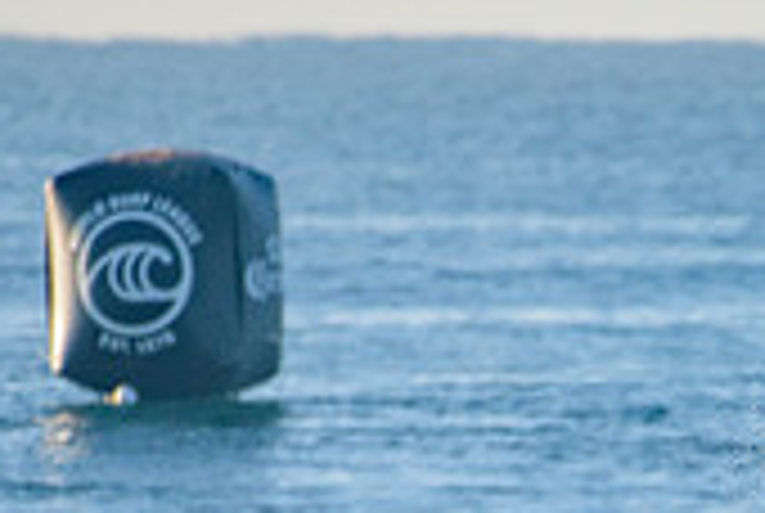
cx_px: 760
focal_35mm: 1702
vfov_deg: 0.8
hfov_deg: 1.2
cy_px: 722
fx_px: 36230
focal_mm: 500
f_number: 5.6
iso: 320
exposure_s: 1/1600
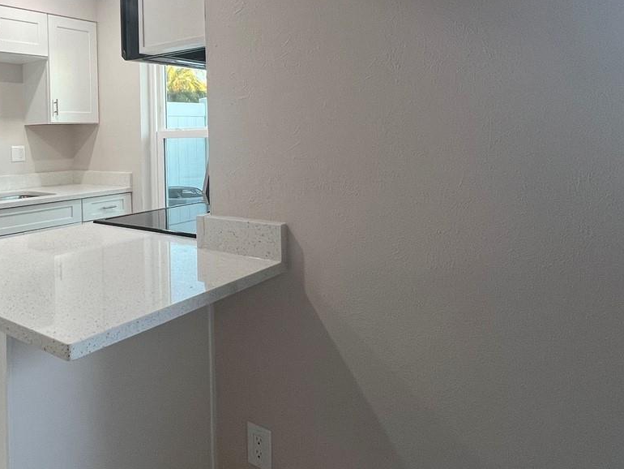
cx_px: 119
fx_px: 487
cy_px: 144
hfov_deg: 59.8
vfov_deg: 50.2
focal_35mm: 27
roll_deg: +1.5
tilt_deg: -0.8
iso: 125
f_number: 1.8
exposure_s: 1/120
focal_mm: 1.57
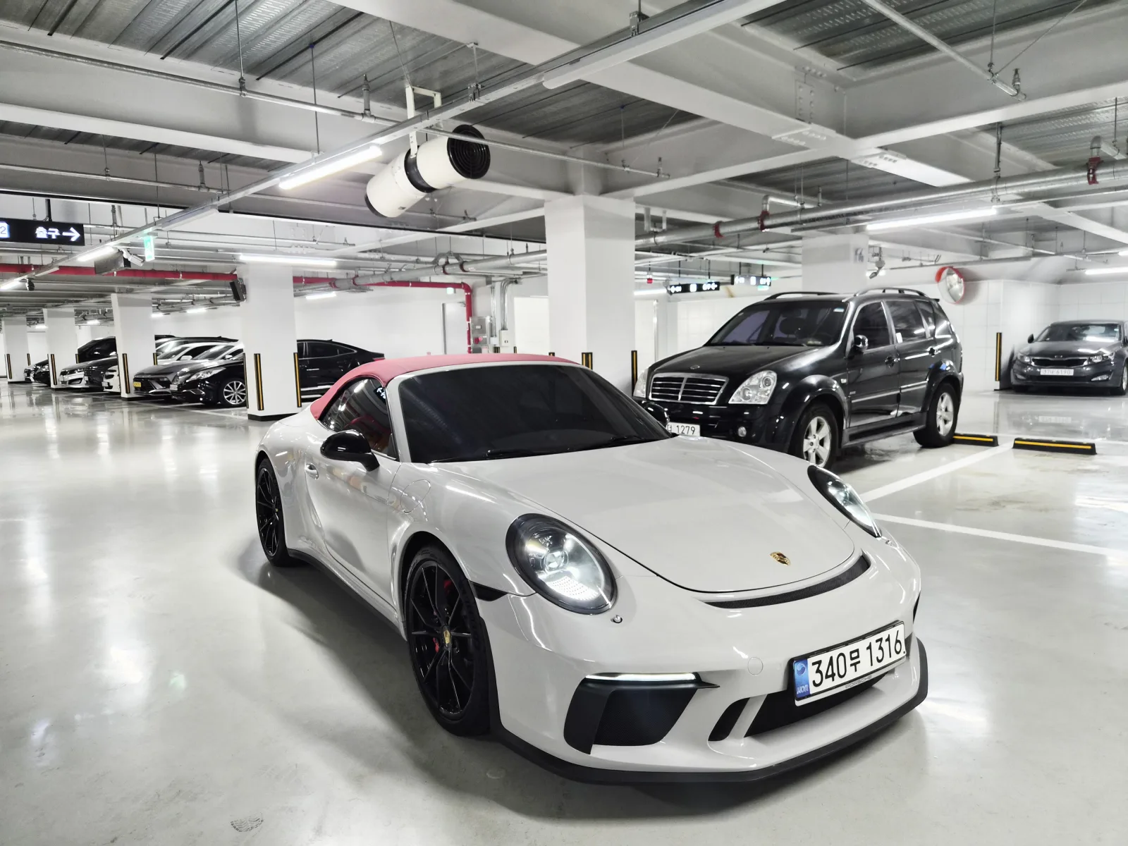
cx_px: 564
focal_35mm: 23
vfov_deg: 58.9
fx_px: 749
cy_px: 423
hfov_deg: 73.9
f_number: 1.8
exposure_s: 1/120
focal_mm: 5.4
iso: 400
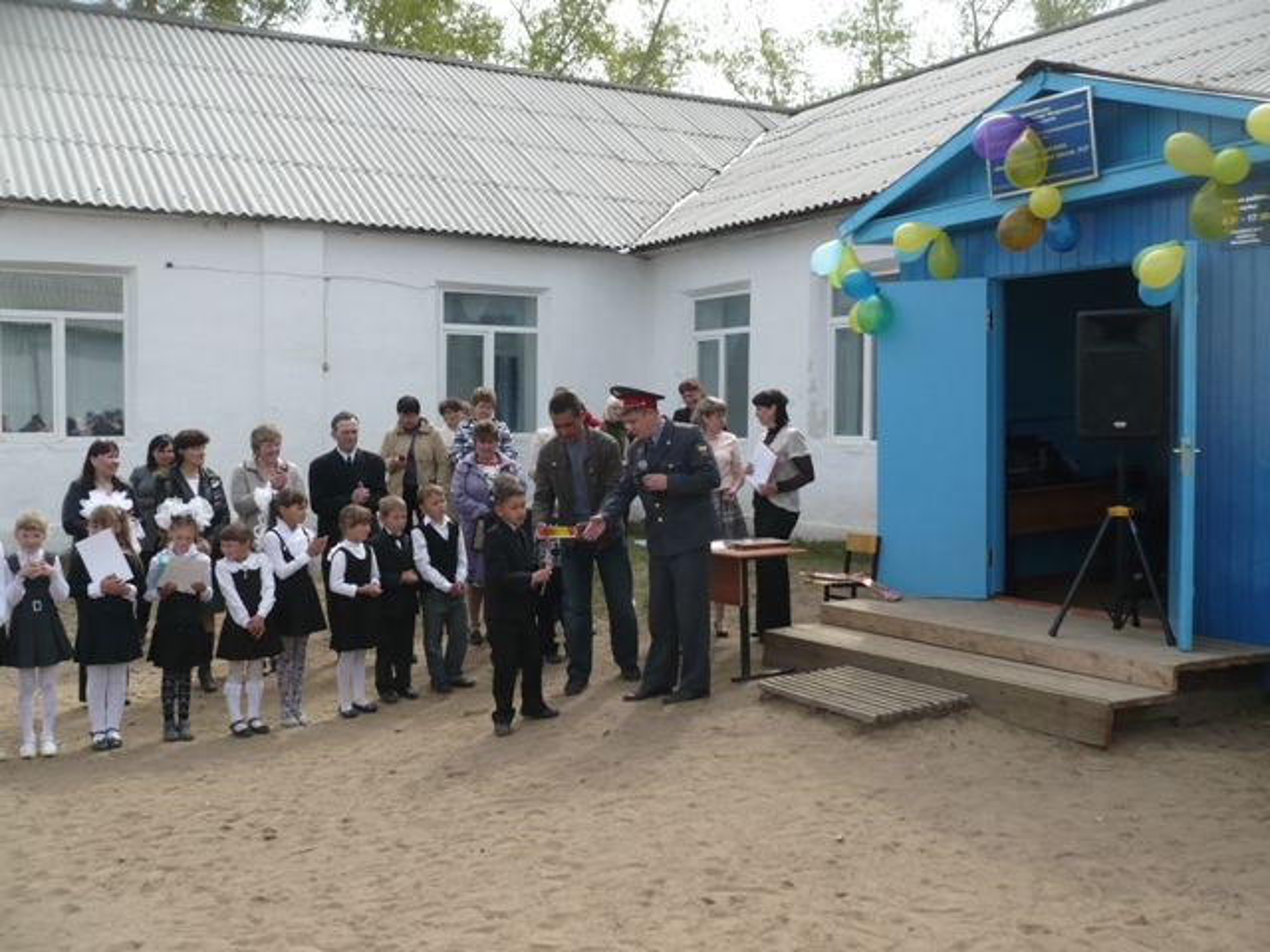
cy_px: 476
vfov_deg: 40.7
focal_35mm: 35
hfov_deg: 52.6
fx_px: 1284
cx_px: 635
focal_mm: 5.8
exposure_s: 1/160
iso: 100
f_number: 8
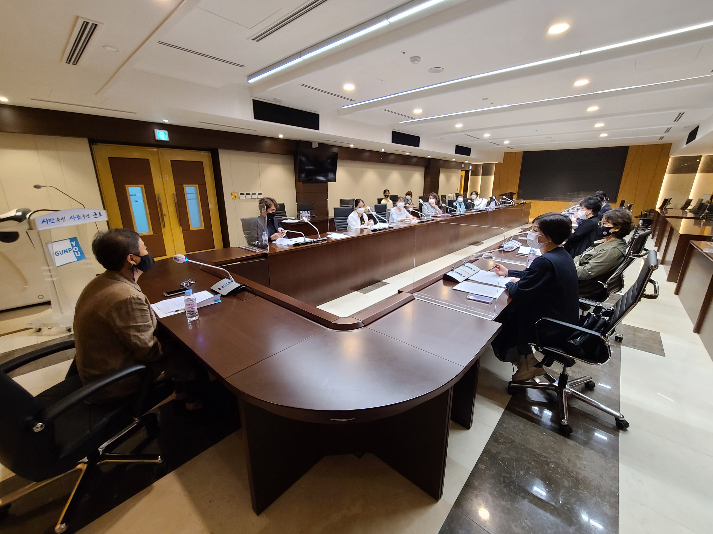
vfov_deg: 89.9
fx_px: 268
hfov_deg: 106.2
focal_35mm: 13
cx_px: 356
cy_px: 267
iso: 320
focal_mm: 2.2
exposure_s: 1/59
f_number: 2.2
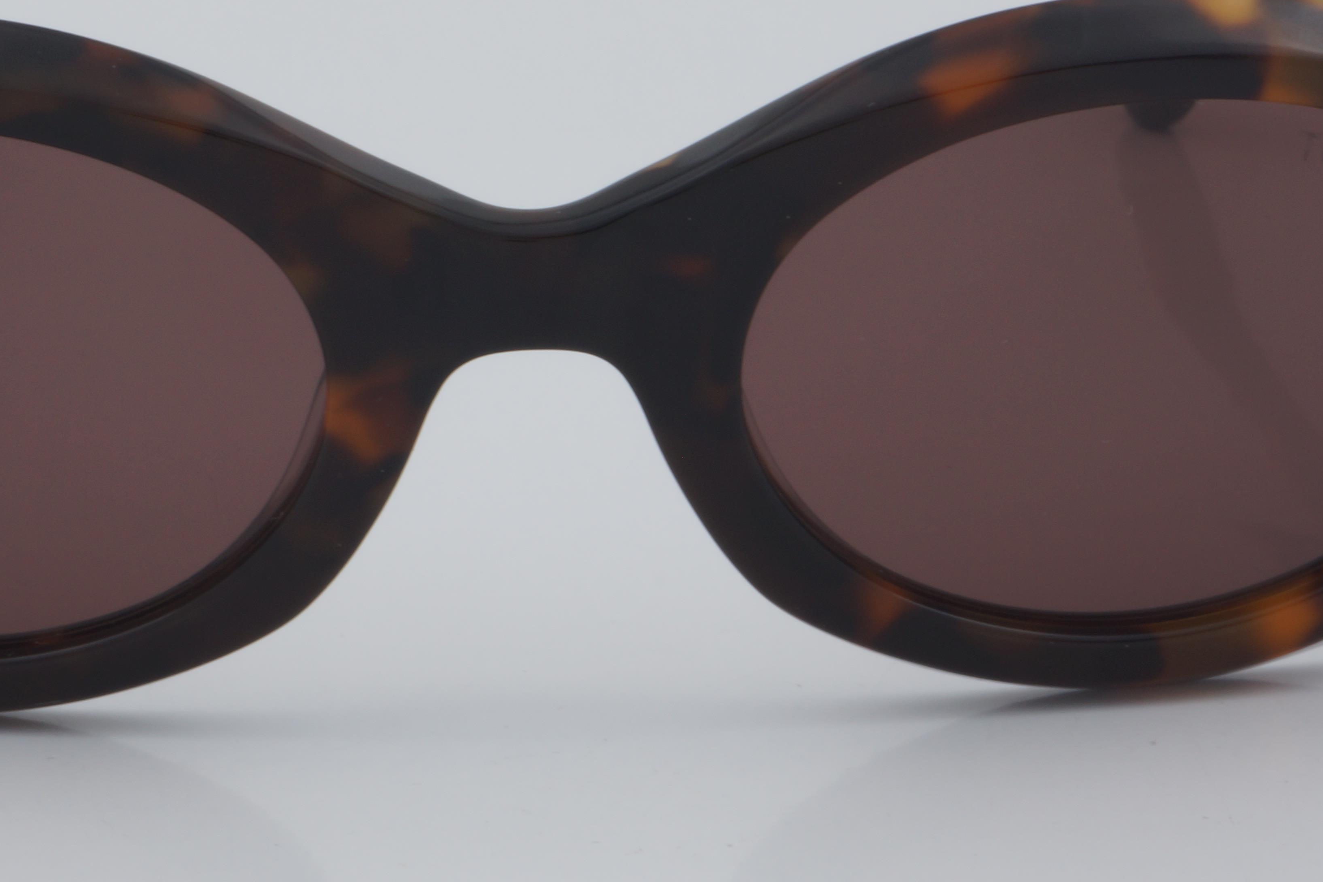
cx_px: 516
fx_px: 5583
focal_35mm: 152
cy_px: 291
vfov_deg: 9.0
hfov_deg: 13.5
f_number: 32
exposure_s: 1/4
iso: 100
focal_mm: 55
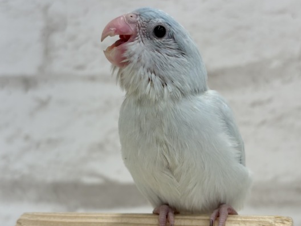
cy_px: 130
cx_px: 169
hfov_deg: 30.7
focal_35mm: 63
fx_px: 548
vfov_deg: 23.3
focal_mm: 5.96
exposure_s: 1/100
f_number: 1.6
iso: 64
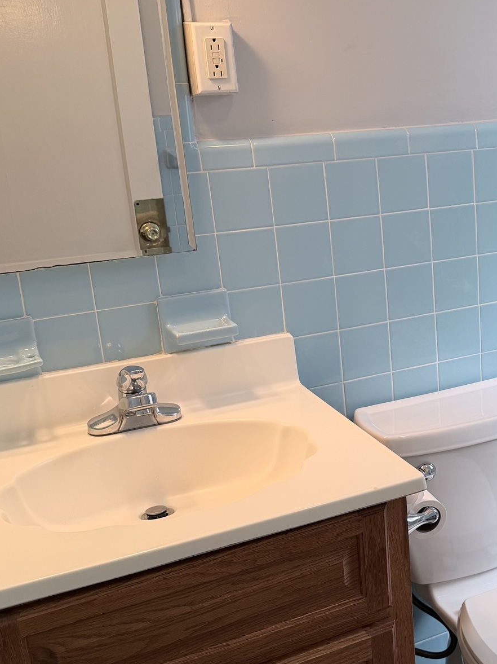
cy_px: 345
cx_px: 448
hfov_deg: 29.6
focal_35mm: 47
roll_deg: +2.2
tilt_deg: -16.2
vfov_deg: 40.4
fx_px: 900
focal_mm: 6.76
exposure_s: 1/120
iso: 125
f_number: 1.78
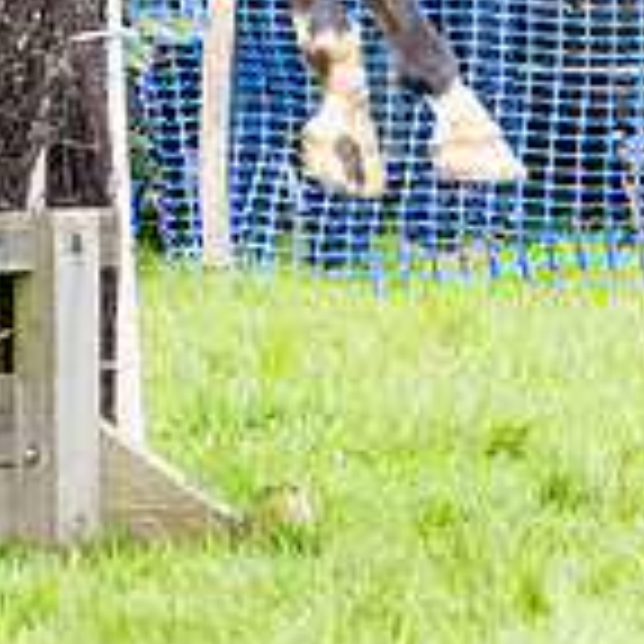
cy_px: -429
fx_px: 11513
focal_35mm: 547
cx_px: 369
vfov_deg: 3.2
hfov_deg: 3.2
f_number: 4
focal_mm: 79
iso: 640
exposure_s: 1/2500
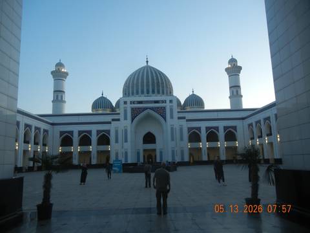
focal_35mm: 30
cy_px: 116
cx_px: 155
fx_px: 269
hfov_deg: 60.0
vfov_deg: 46.8
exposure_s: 1/69
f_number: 3.5
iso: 160
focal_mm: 5.4
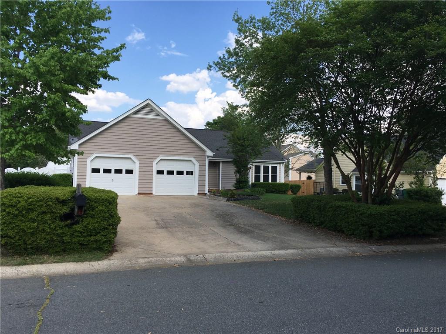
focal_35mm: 29
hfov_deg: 61.7
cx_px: 223
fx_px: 374
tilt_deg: +2.2
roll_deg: -0.6
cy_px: 167
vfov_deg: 48.2
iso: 25
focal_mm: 4.15
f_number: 2.2
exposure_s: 1/999
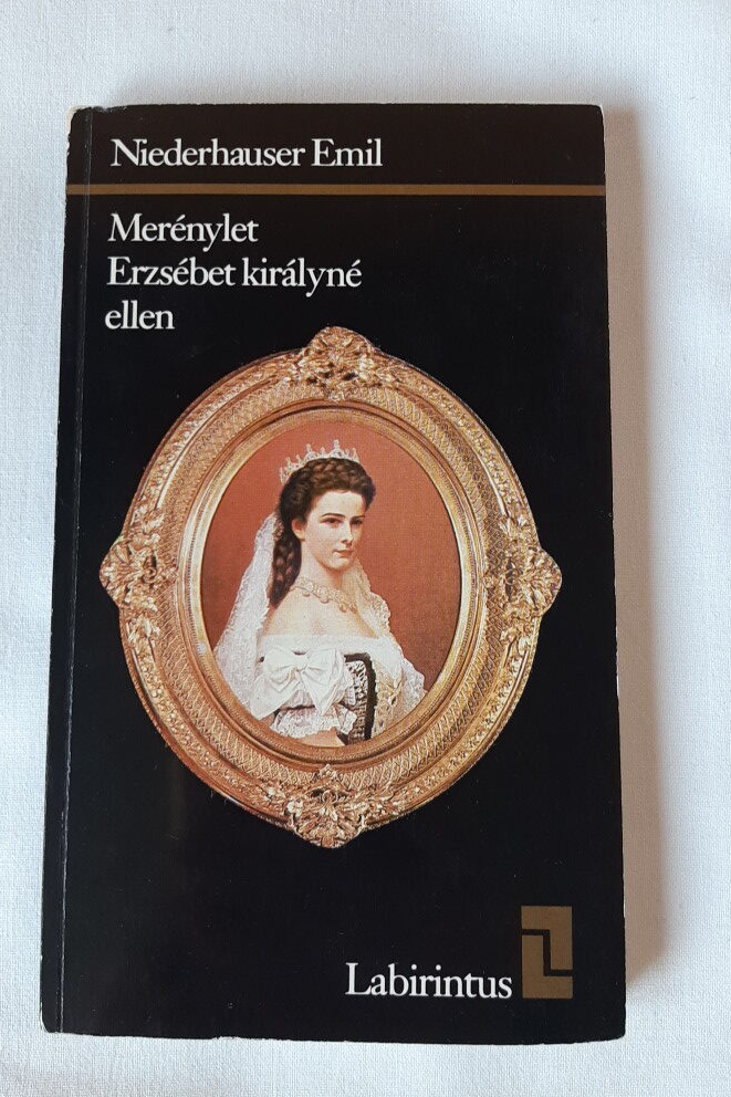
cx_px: 337
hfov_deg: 44.9
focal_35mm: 29
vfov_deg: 63.7
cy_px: 557
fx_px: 884
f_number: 1.7
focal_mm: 3.93
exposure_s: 1/40
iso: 420
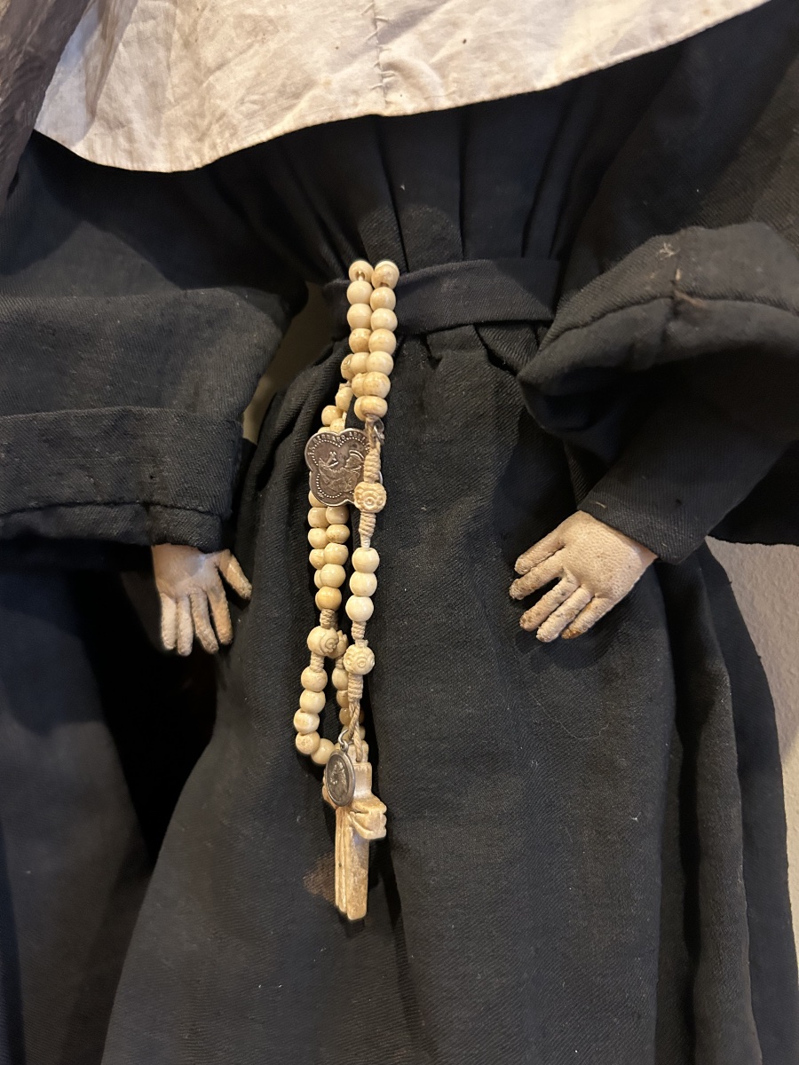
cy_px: 532
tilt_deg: -10.0
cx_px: 400
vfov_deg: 67.3
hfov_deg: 53.1
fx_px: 800
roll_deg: -0.9
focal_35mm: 26
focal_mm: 5.7
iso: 500
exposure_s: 1/33
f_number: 1.5
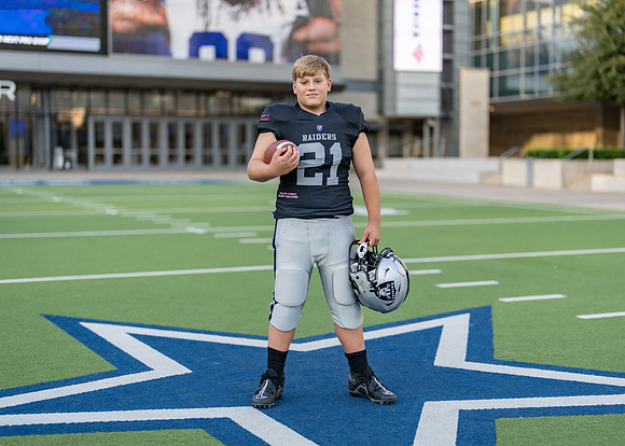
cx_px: 333
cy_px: 229
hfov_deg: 33.8
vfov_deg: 24.5
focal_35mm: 58
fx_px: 1028
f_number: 1.2
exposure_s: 1/1600
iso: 100
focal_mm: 50
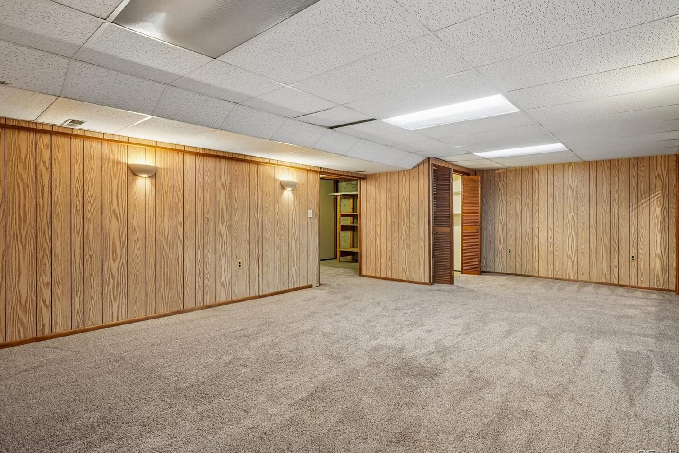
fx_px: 331
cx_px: 350
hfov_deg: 91.5
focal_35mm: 18
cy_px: 224
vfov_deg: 68.8
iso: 500
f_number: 8
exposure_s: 1/4
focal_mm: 11
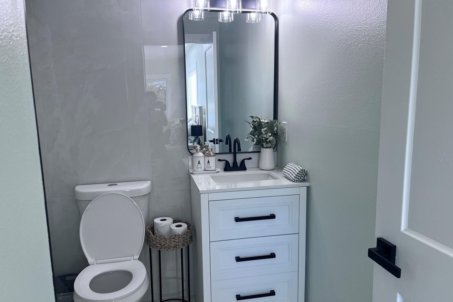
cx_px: 231
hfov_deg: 65.5
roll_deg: +1.2
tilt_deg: -10.0
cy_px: 160
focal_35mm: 28
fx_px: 352
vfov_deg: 46.4
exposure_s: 1/153
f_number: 1.6
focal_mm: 5.1
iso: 64
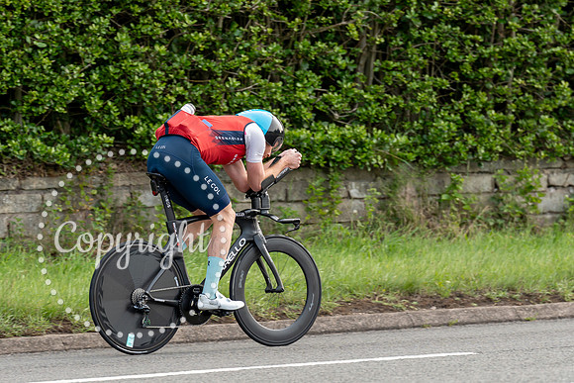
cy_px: 221
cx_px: 291
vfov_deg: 5.1
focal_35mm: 270
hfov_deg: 7.6
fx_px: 4298
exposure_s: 1/1000
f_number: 3.5
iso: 400
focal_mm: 194
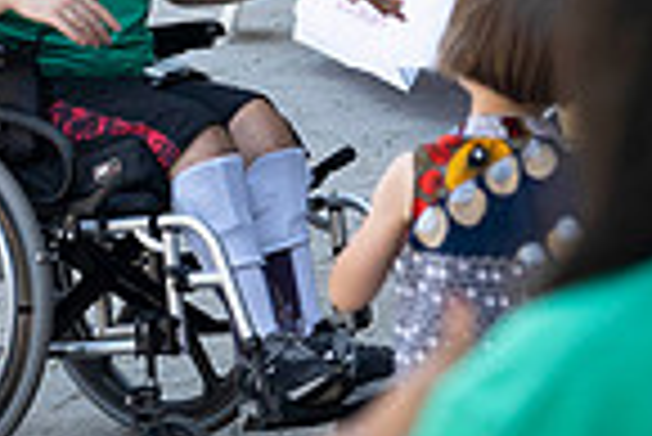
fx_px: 6164
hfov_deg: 6.0
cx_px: -229
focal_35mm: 340
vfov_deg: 4.0
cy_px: -124
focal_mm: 85
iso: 800
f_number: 4
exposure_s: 1/320
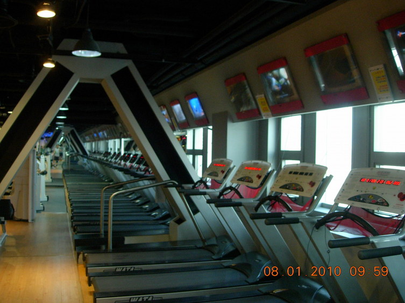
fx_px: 444
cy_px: 152
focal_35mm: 38
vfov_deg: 37.7
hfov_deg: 49.0
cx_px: 202
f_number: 2.8
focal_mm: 7.8
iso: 200
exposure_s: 1/23.2
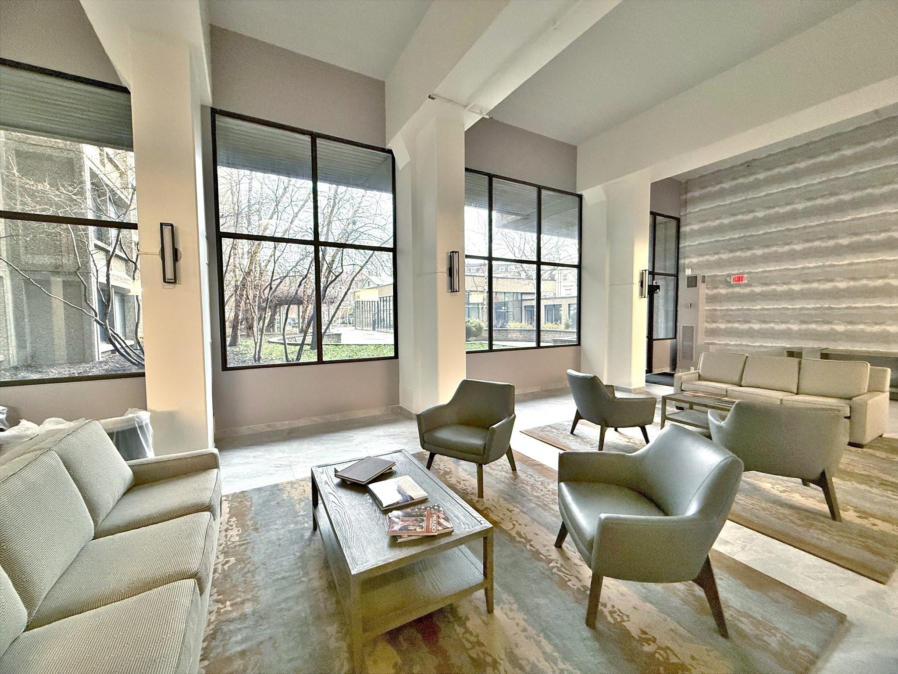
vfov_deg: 85.7
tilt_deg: -2.5
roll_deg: +0.6
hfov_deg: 102.1
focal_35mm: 14
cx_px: 449
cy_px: 337
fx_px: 363
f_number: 2.2
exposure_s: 1/99
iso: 320
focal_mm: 2.22
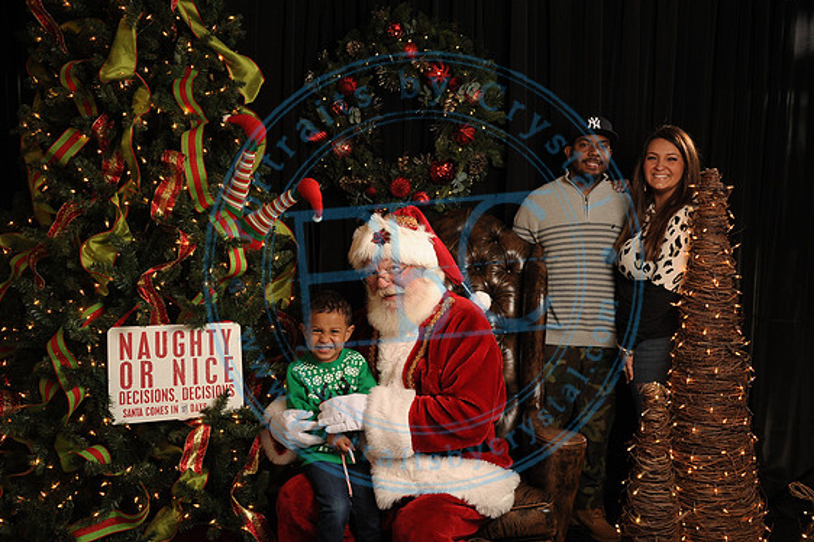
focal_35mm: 32
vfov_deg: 41.1
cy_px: 272
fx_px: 723
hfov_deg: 58.7
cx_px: 411
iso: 1000
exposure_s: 1/125
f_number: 5.6
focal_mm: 31
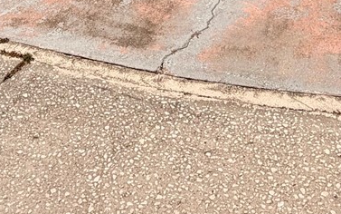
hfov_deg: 32.4
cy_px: -186
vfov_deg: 16.7
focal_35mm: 63
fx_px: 586
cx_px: 193
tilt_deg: -9.1
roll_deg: -0.7
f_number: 2.2
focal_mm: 2.22
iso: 20
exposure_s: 1/1259
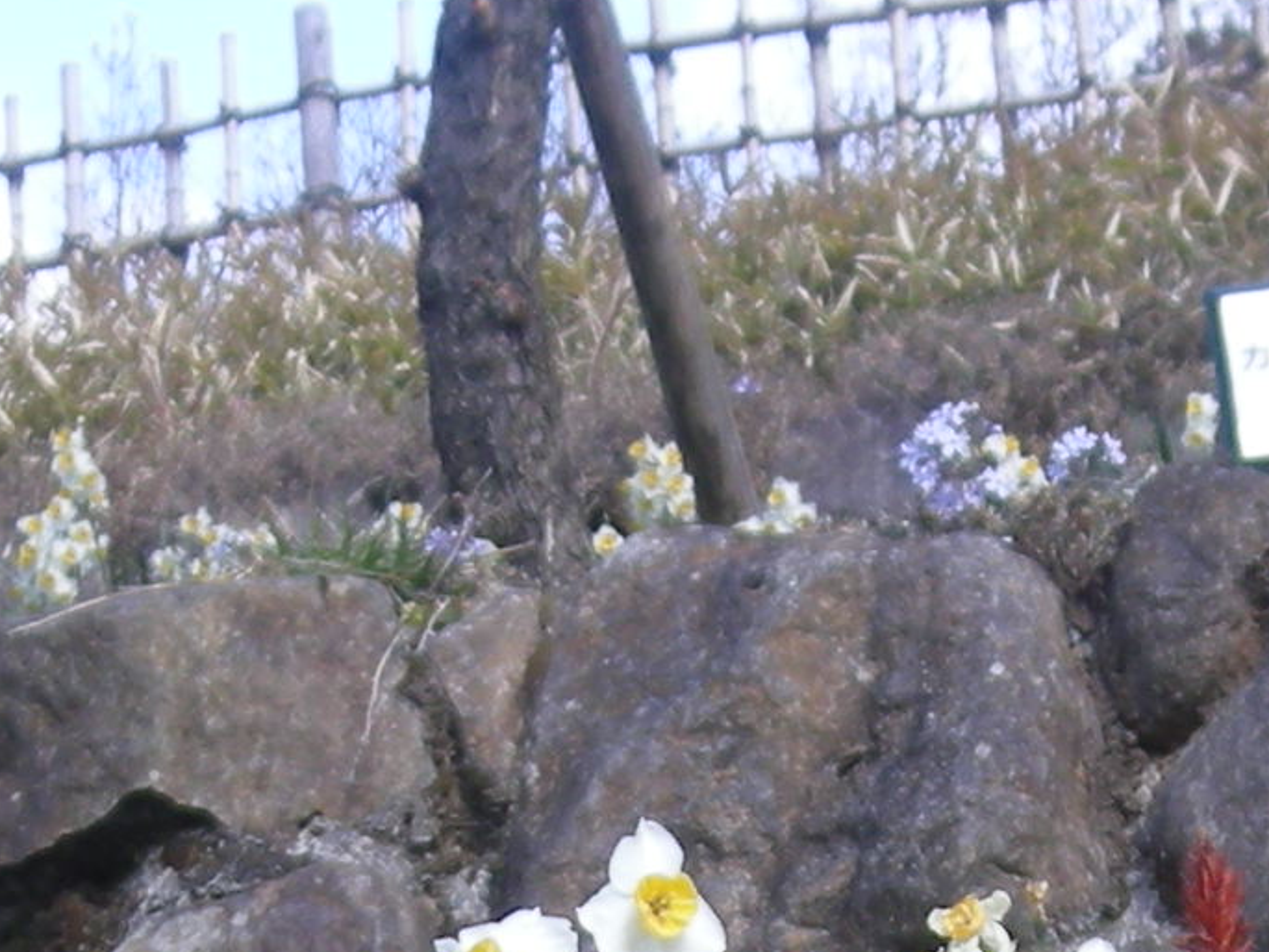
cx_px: 415
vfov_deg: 8.9
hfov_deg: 12.6
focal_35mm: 157
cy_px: 1884
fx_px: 5757
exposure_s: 1/163
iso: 50
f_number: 2.8
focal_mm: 5.7
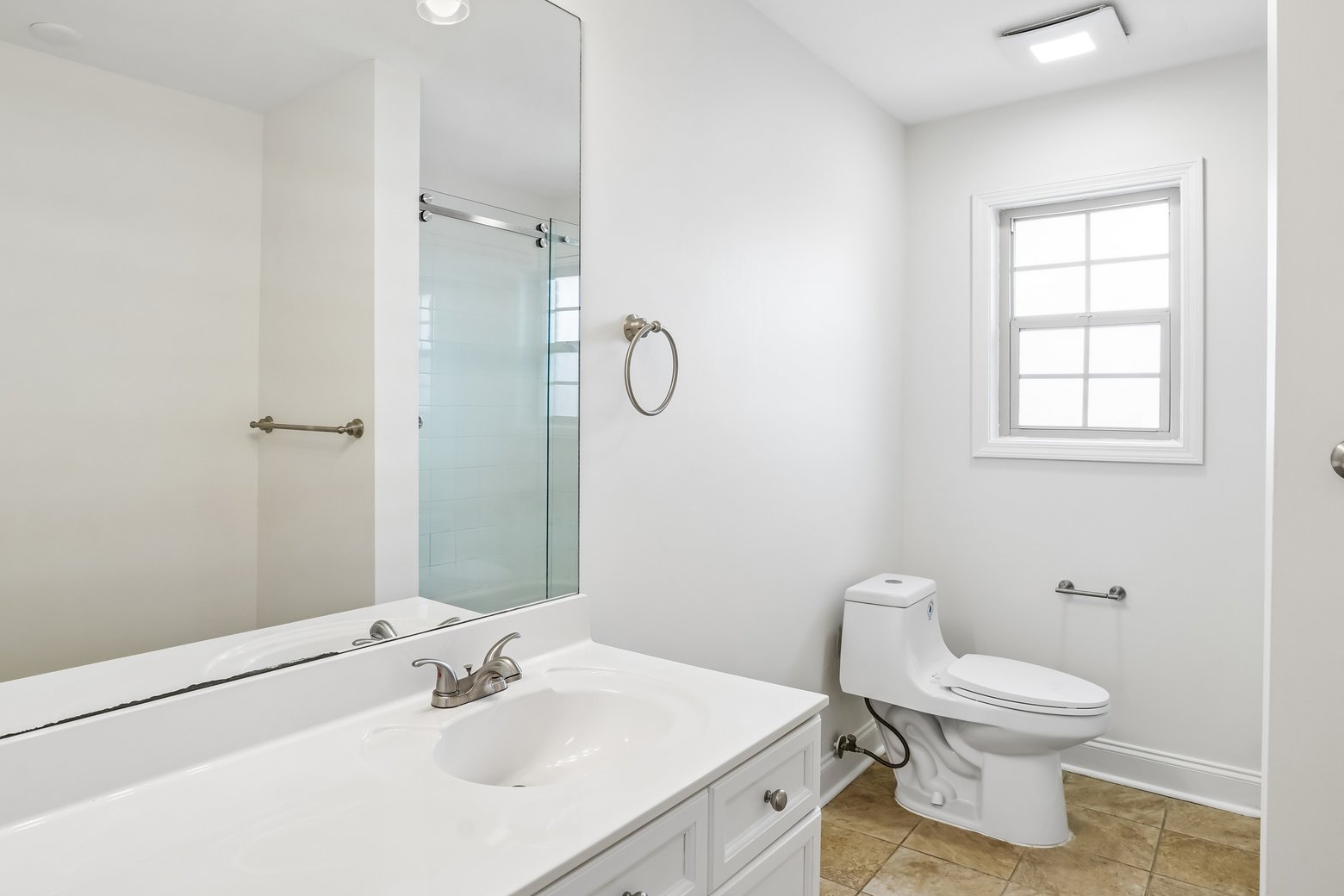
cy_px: 424
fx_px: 784
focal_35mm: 21
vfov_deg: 59.5
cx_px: 606
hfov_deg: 81.0
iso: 400
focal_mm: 16
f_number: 8
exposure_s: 1/25
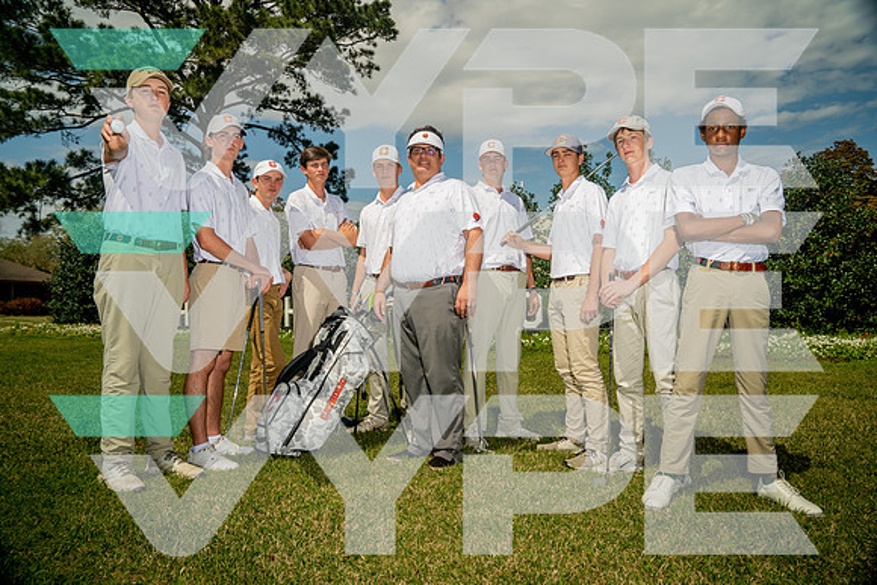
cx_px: 438
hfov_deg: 69.4
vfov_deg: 49.6
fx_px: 634
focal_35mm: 26
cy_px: 292
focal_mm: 26
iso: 100
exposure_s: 1/250
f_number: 8
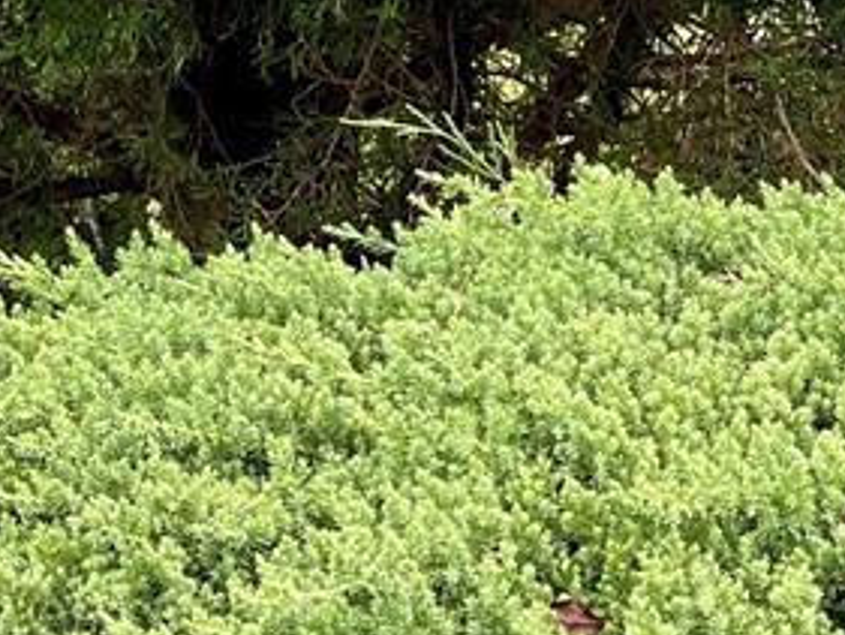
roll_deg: -2.1
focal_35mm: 233
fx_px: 5690
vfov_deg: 6.3
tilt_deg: -5.1
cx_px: -27
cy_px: -199
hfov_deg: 8.4
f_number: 2.2
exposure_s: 1/123
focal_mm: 7.5
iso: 20
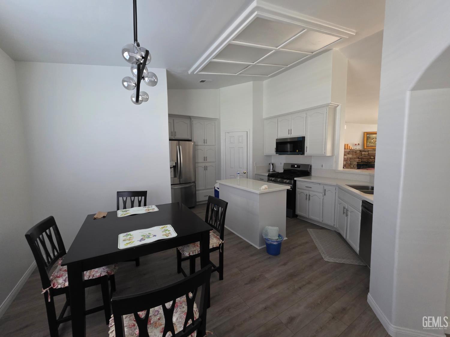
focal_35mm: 13
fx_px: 169
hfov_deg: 106.2
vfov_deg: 89.9
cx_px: 225
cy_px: 168
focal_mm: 2.2
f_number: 1.9
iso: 800
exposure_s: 1/60
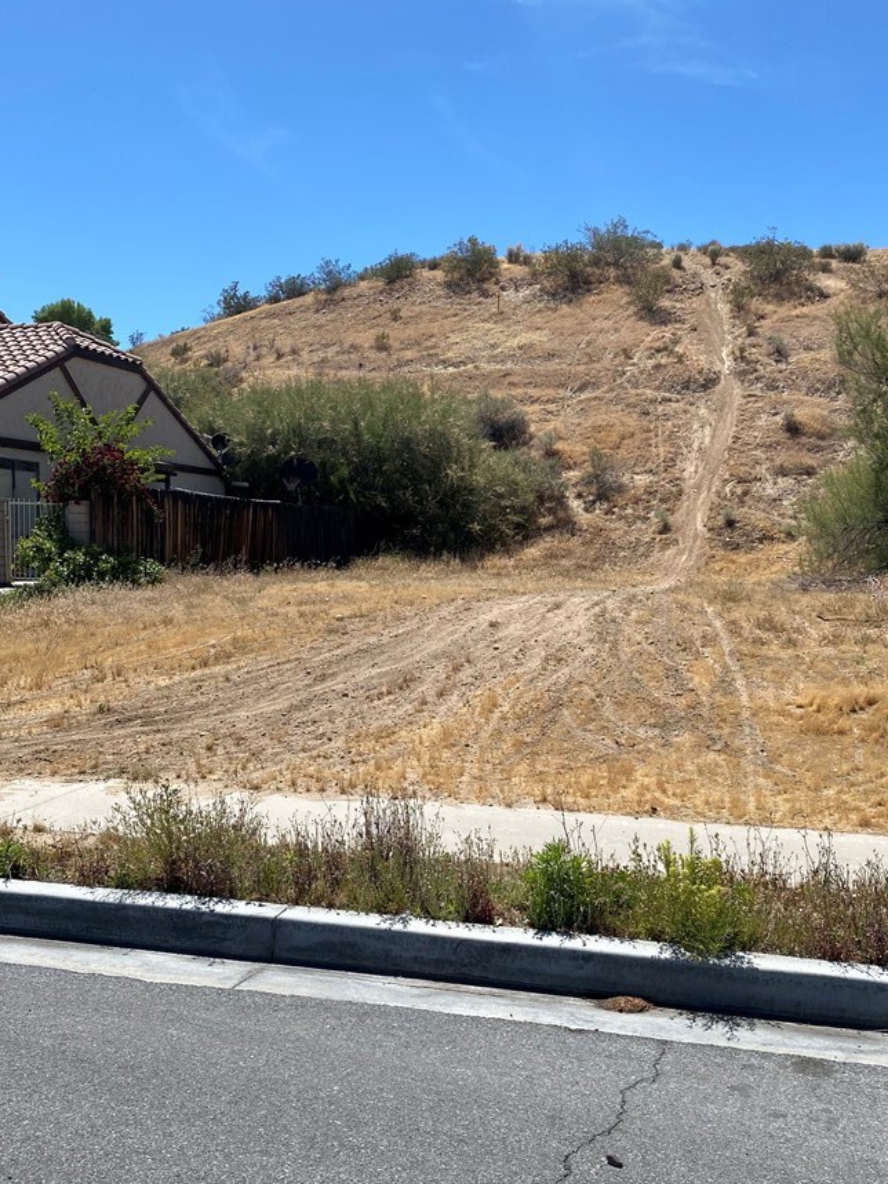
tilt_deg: -0.7
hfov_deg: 45.4
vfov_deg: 58.2
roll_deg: +0.9
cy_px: 668
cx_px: 487
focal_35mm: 31
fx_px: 1061
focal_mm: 4.25
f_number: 1.8
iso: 32
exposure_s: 1/3125
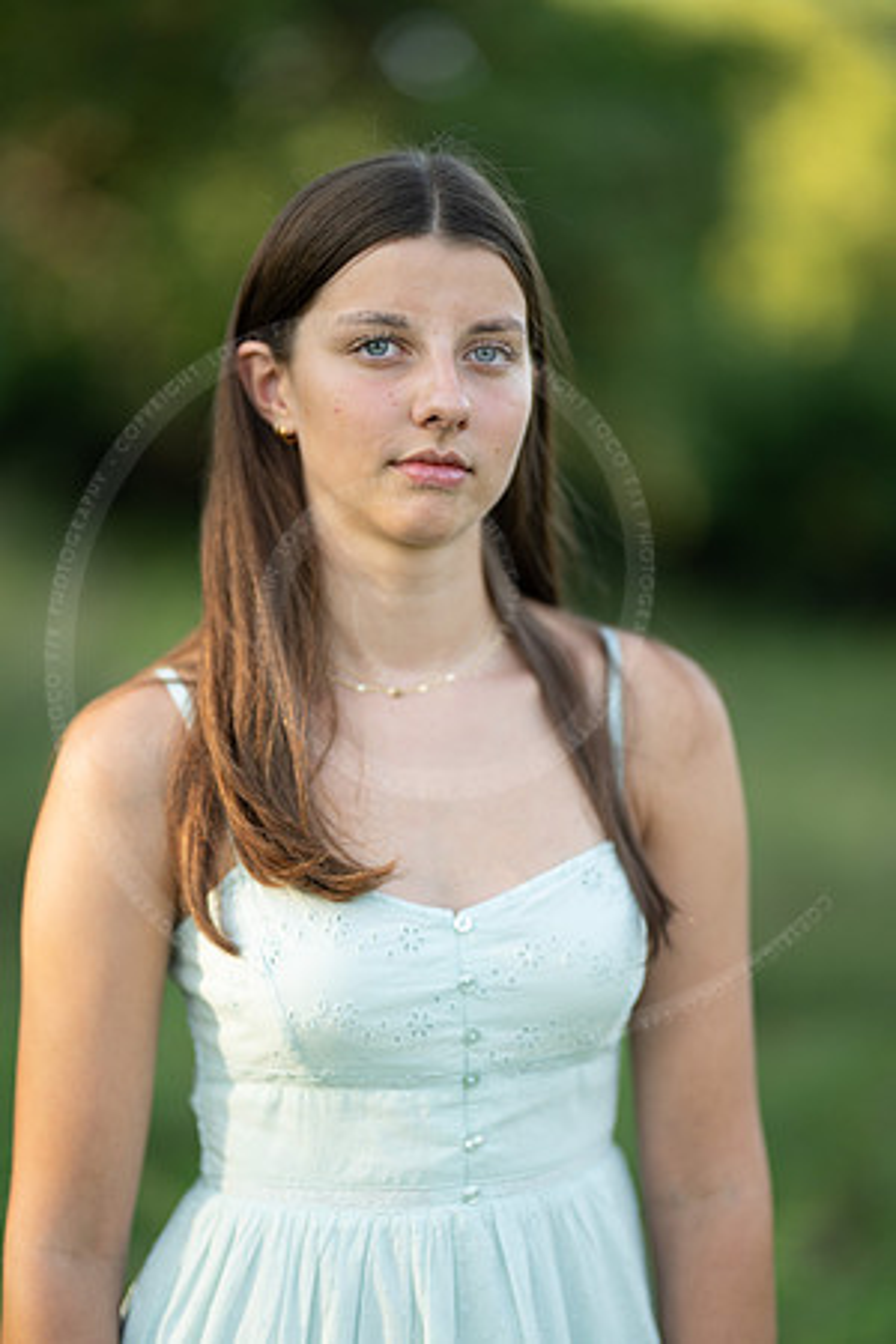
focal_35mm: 85
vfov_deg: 23.9
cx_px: 448
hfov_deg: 16.1
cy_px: 672
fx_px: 3173
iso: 200
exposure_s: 1/1600
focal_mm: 85
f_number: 1.3
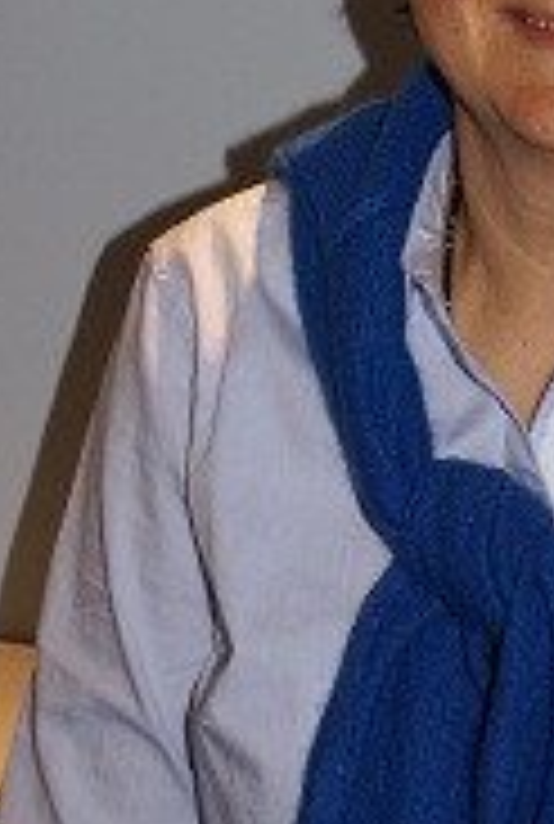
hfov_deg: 10.8
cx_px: 554
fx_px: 2915
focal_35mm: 127
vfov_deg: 15.9
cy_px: 126
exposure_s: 1/60
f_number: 5.6
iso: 400
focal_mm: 40
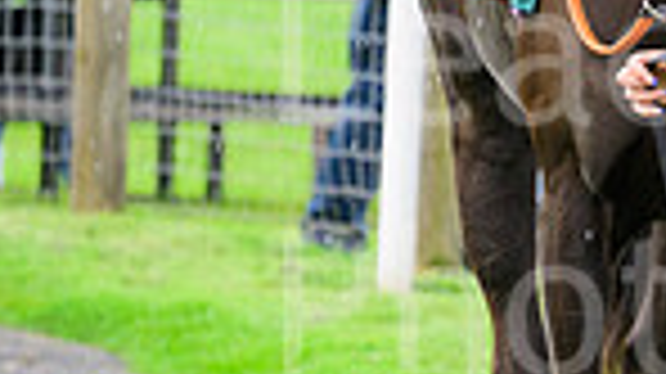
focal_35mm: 1065
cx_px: 864
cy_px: 92
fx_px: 18794
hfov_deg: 2.0
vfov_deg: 1.1
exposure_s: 1/640
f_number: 5.6
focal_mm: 260
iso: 1600
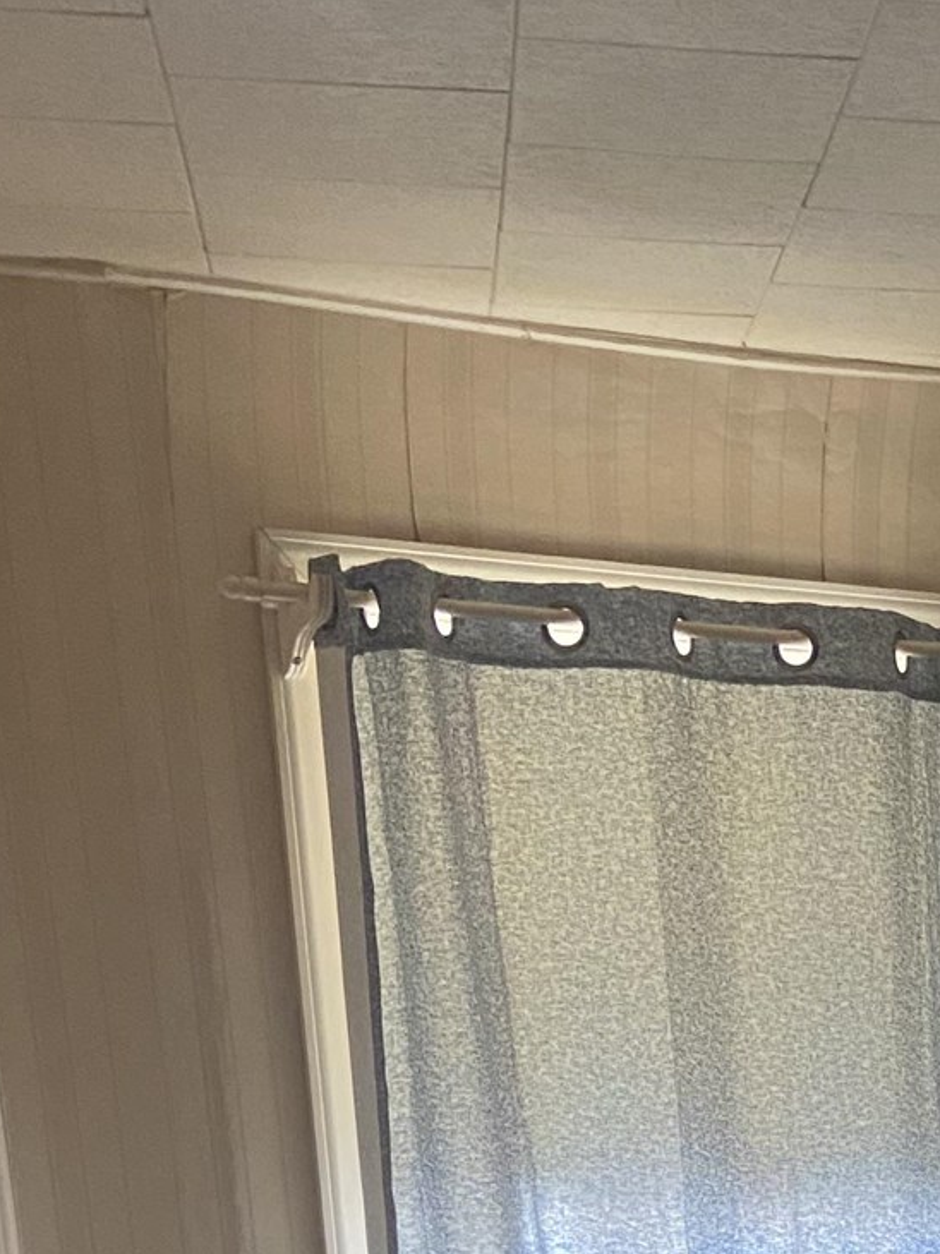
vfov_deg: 21.2
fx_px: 2970
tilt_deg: -9.4
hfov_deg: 16.9
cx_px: 1244
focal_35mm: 82
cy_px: 1700
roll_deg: +3.6
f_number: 1.8
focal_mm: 4.25
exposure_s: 1/60
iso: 400
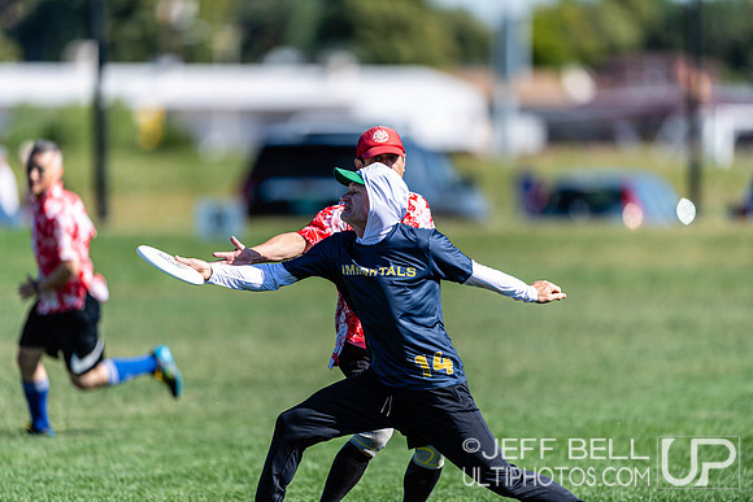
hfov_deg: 5.2
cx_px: 376
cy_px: 251
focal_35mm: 400
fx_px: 8368
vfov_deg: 3.4
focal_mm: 400
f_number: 2.8
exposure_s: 1/2000
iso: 100
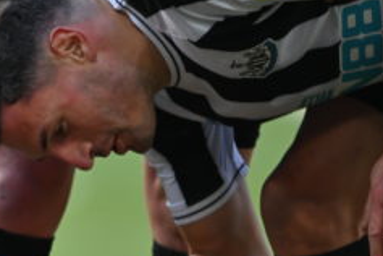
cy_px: 254
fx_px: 19308
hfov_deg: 1.1
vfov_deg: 0.8
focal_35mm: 1815
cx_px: -149
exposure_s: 1/1600
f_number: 4
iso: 1000
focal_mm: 560
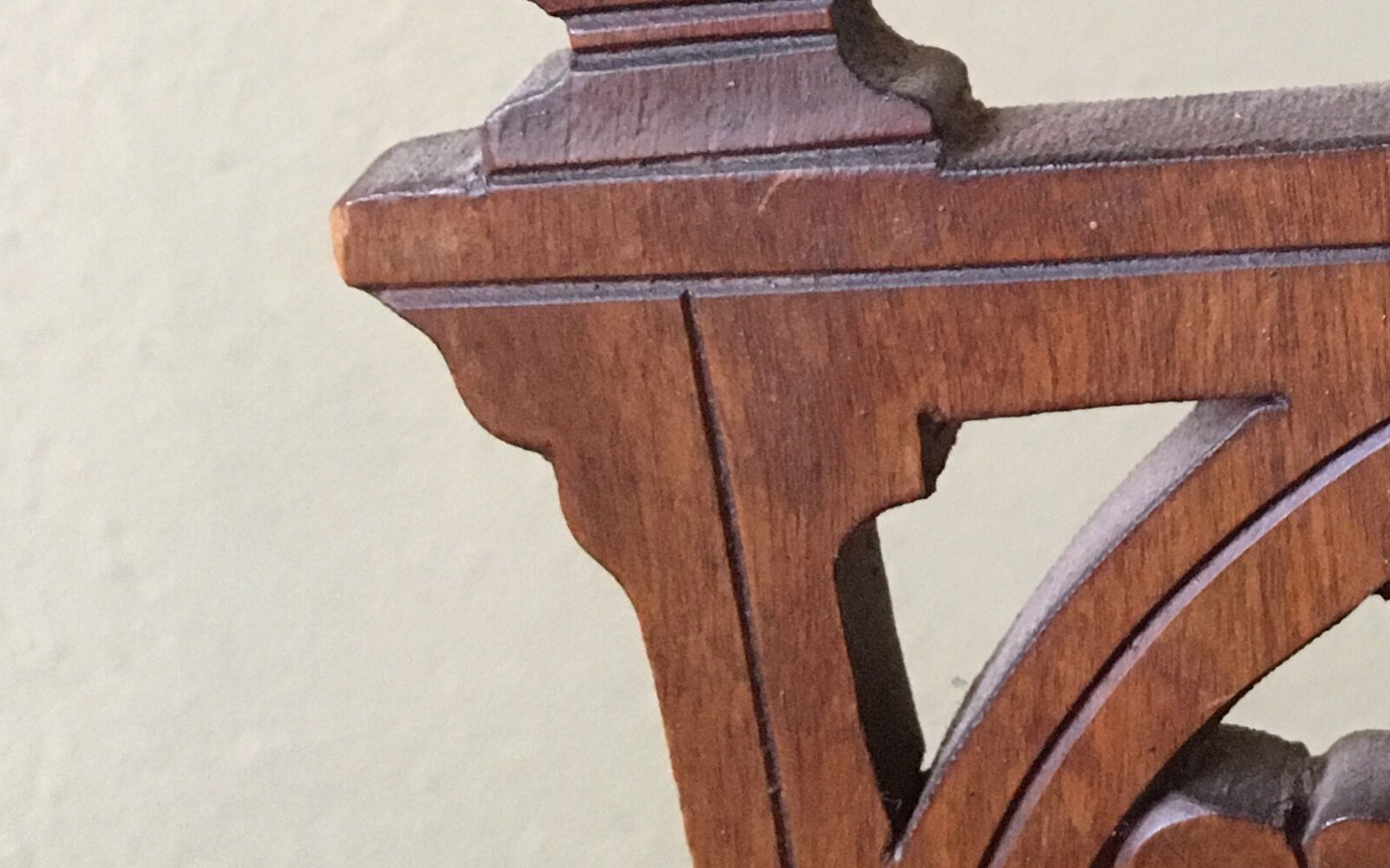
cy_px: -296
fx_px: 2917
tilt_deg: -17.8
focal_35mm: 77
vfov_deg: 16.0
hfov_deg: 24.1
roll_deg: +1.0
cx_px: 1722
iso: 200
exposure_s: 1/25
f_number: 2.2
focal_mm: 4.15
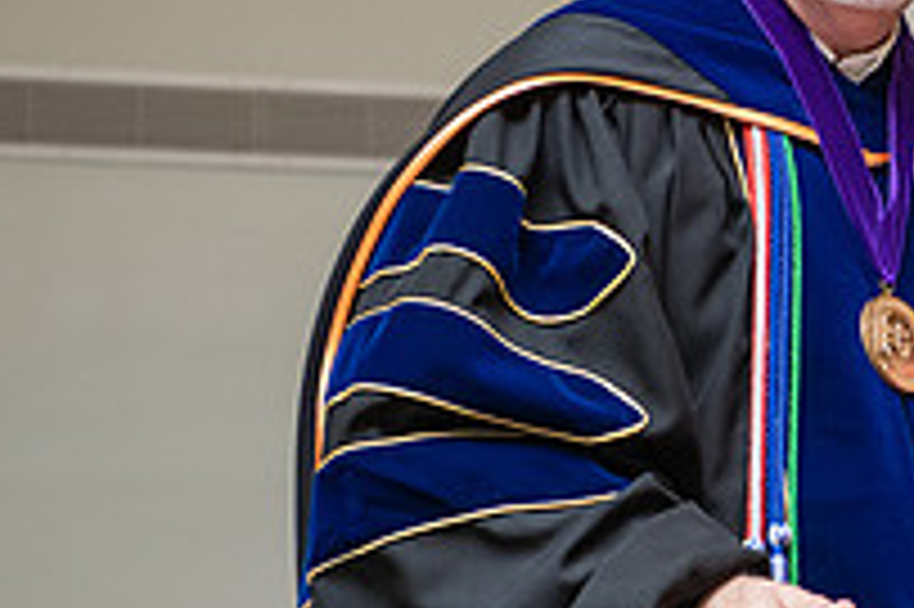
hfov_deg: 10.7
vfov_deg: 7.3
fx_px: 4794
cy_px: 417
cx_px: 1135
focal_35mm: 189
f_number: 4.5
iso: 1600
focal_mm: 66
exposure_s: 1/200
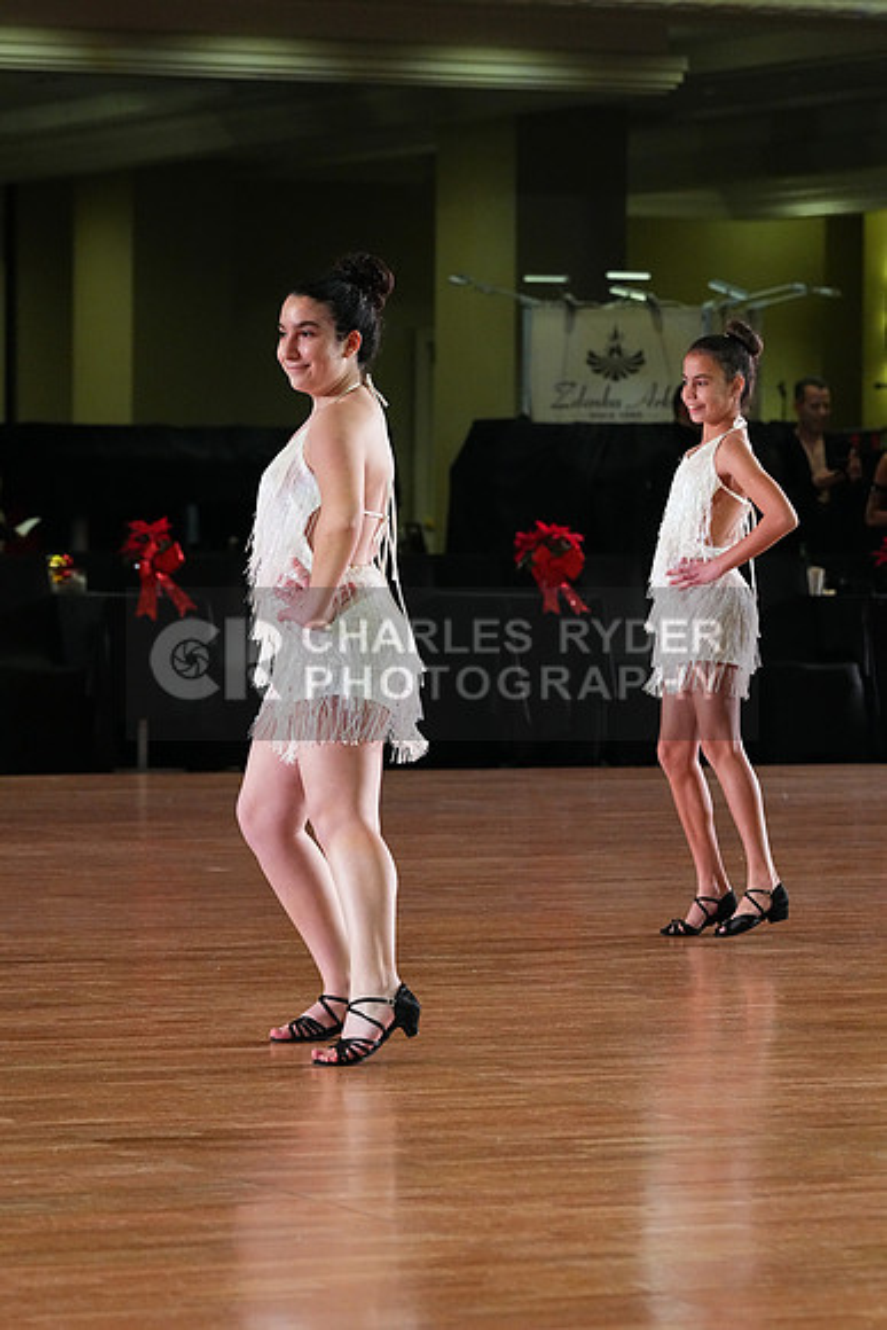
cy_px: 665
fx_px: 5577
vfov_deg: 13.6
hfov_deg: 9.1
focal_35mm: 151
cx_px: 444
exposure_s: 1/400
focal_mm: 151
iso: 8000
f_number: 6.3
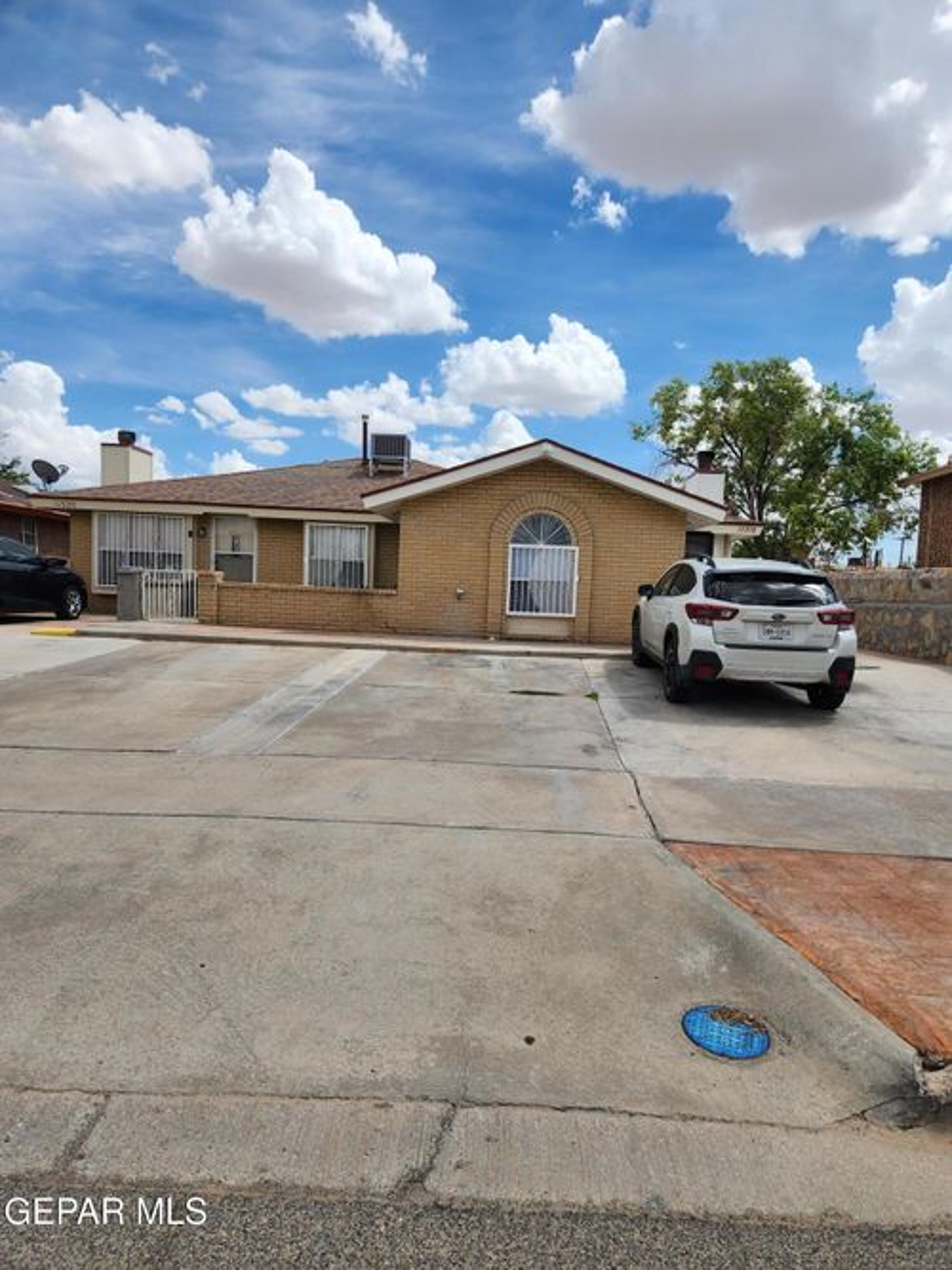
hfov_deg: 58.9
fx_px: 844
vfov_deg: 73.9
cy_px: 635
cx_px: 476
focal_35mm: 23
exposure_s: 1/2430
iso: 20
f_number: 1.8
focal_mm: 5.4
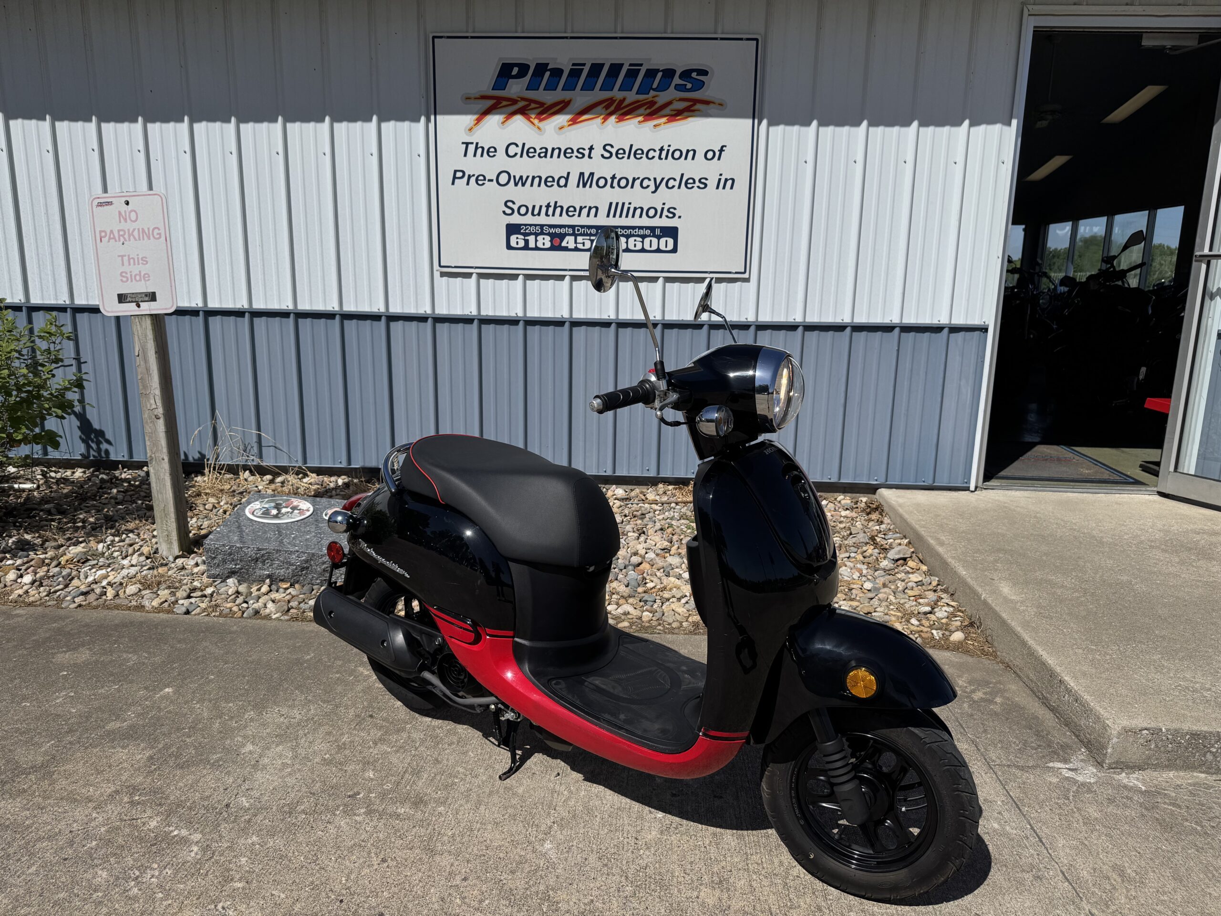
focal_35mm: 24
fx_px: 847
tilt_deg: -12.5
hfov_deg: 71.6
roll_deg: -1.2
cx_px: 610
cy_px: 458
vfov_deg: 56.8
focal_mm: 6.76
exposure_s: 1/10417
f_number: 1.78
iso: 80
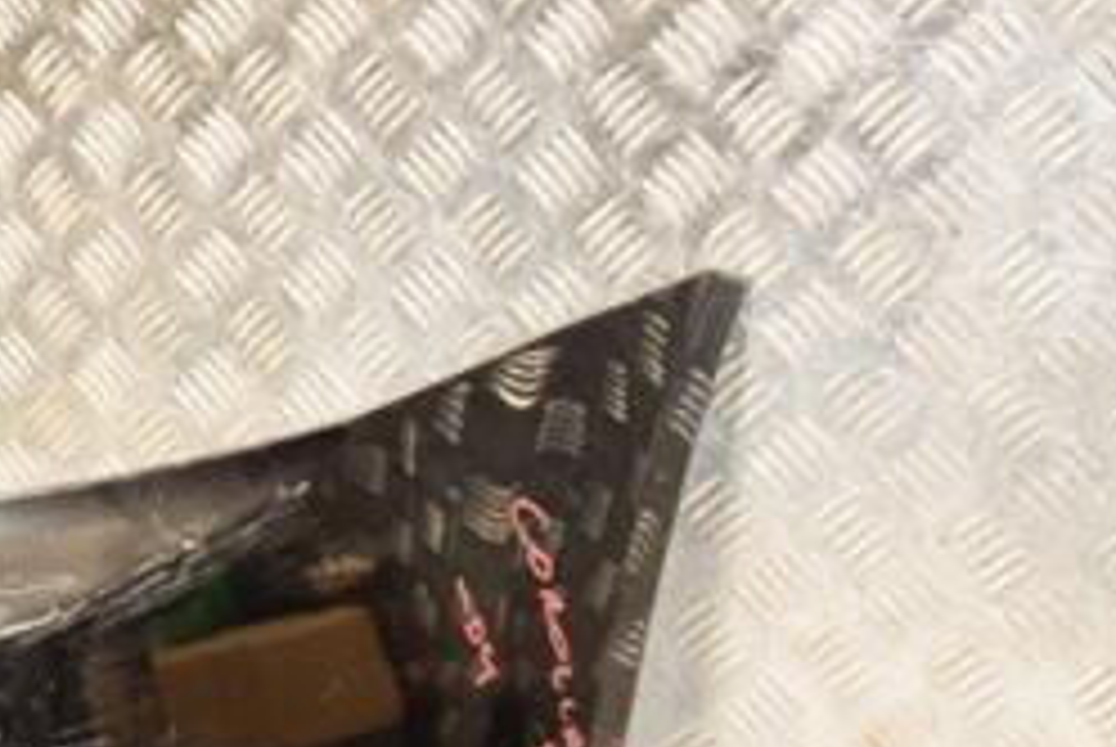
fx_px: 2700
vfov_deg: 15.5
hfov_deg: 22.1
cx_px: -94
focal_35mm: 87
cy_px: 734
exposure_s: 1/100
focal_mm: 24
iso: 800
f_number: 5
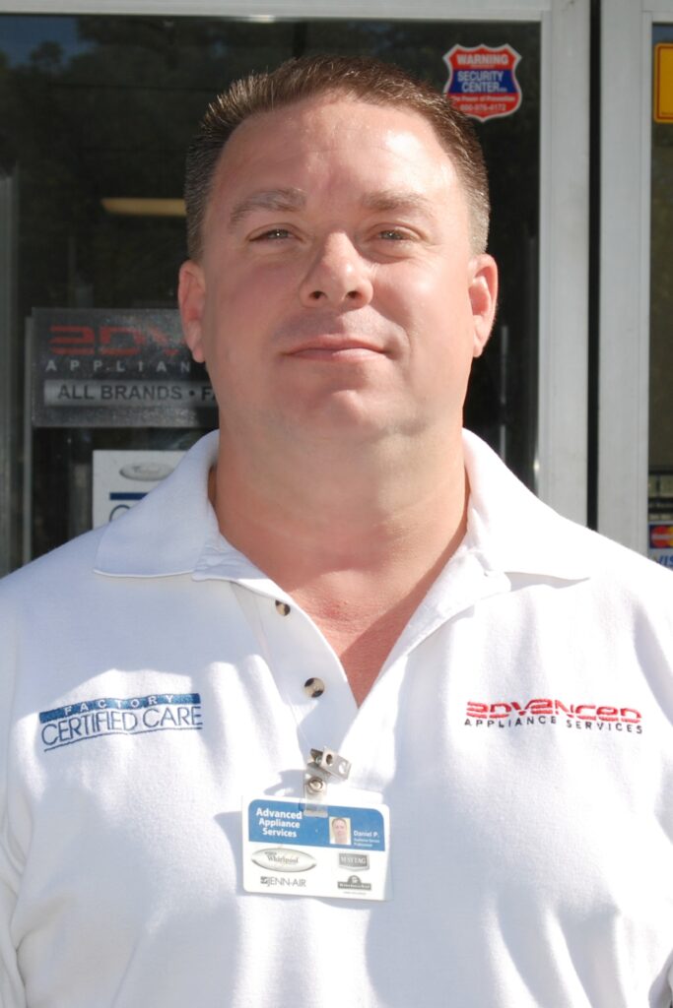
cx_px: 336
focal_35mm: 66
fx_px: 1850
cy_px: 504
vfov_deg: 30.5
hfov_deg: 20.6
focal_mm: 44
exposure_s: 1/200
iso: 100
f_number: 9
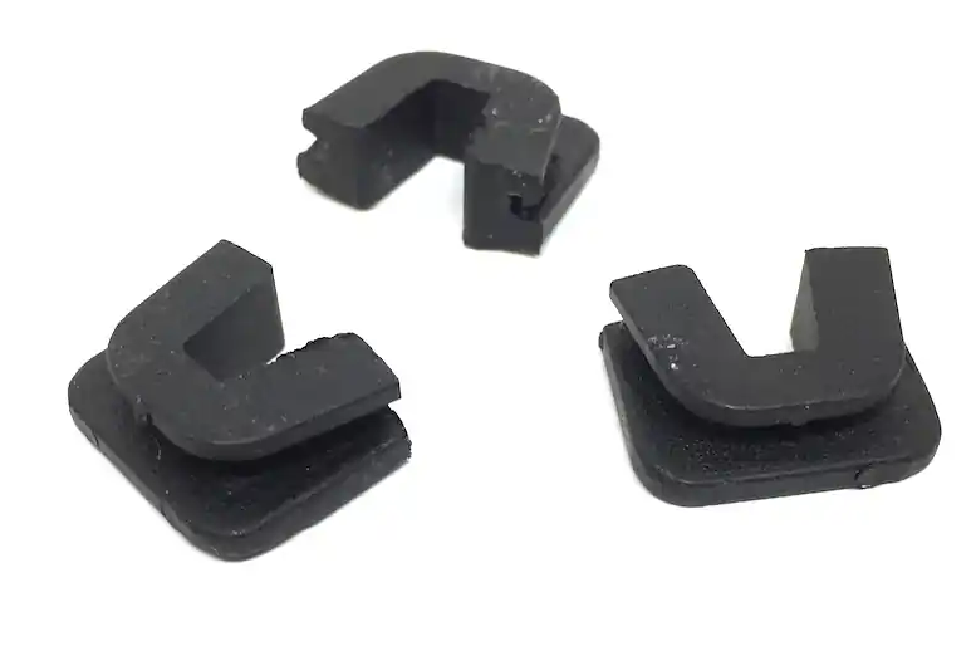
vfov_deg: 42.3
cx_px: 497
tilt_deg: -46.2
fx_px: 840
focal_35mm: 31
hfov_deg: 60.3
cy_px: 332
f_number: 2.2
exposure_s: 1/50
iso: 40
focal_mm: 4.15
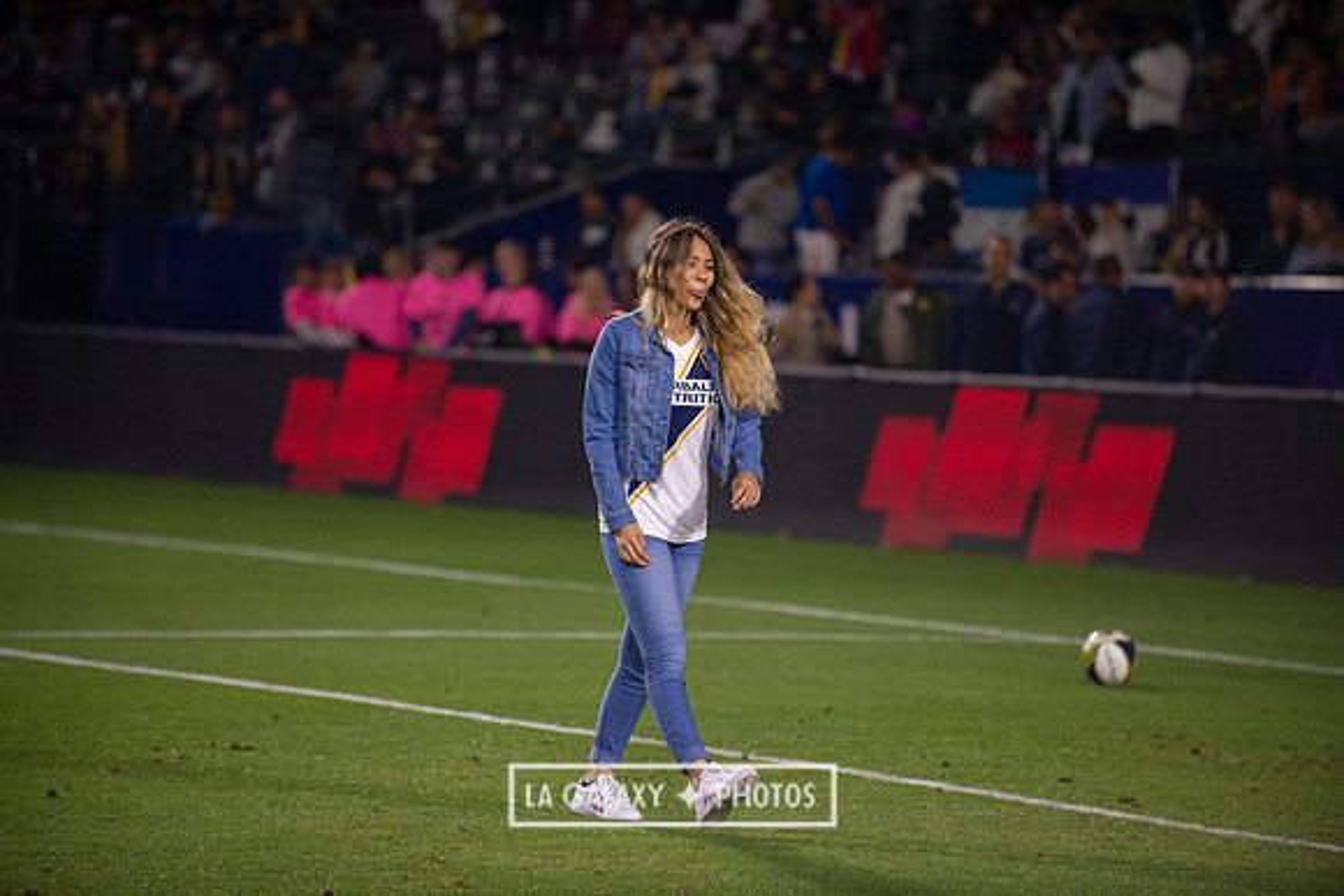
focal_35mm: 200
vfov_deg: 6.9
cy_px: 448
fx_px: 7468
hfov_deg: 10.3
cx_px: 672
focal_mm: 200
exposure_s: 1/2500
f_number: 2.8
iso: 1600
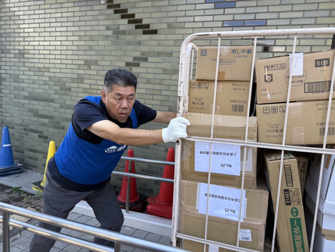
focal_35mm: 24
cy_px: 126
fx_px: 232
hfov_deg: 71.6
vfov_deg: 56.8
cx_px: 168
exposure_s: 1/318
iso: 80
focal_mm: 6.76
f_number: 1.78
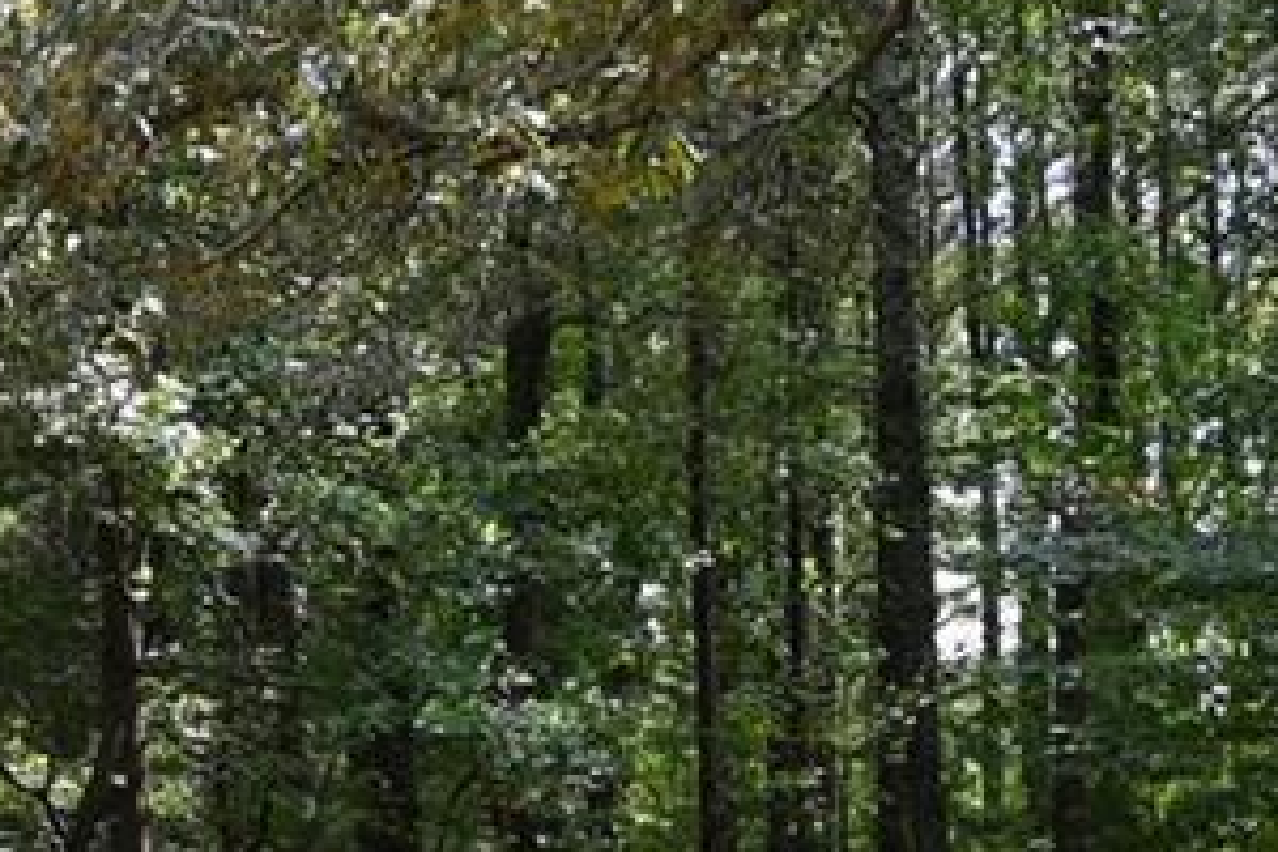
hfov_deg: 17.1
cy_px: 639
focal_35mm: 118
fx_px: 4178
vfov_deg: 11.6
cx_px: 68
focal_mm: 23
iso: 100
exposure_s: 1/100
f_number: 4.2
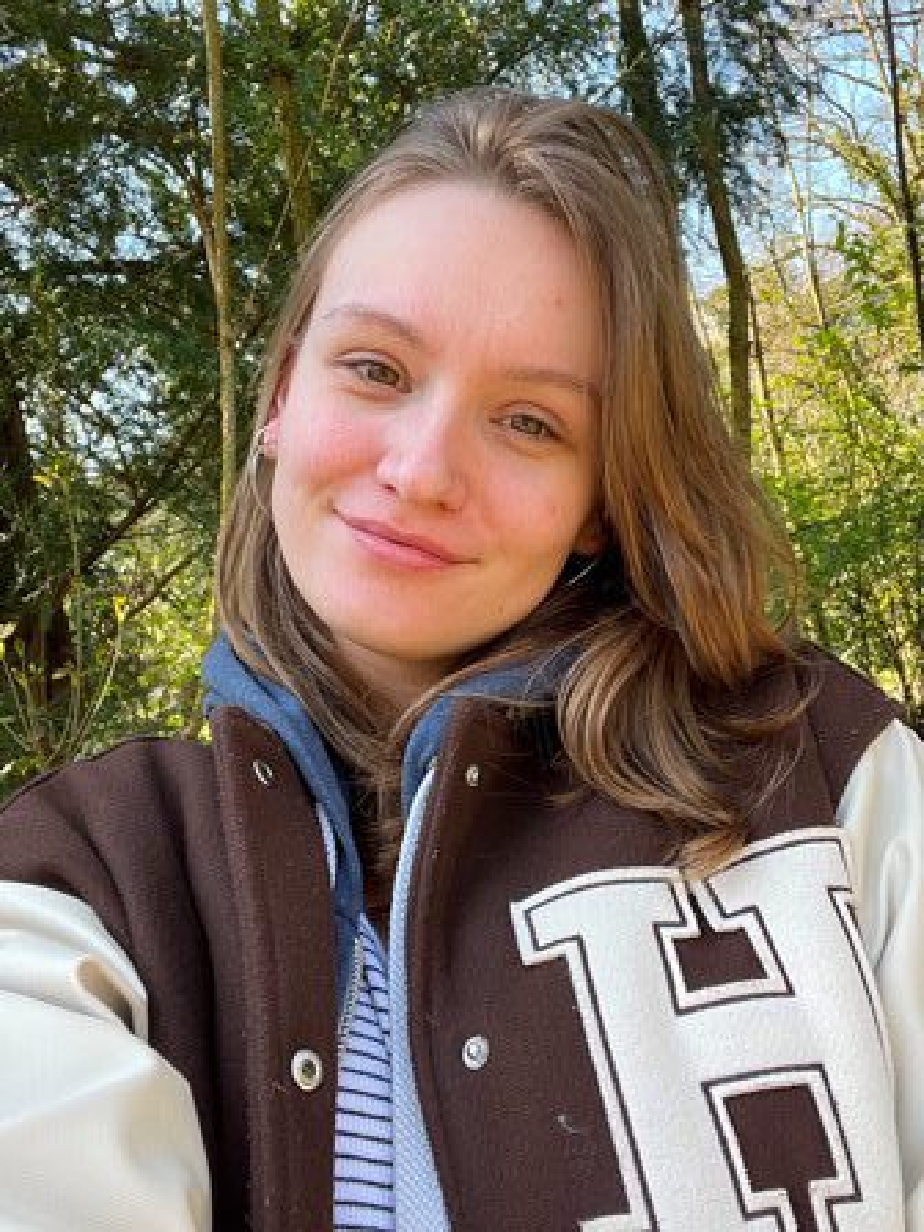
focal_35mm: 30
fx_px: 1068
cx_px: 462
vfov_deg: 60.0
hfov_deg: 46.8
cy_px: 616
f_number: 2.2
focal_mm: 2.71
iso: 32
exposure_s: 1/121
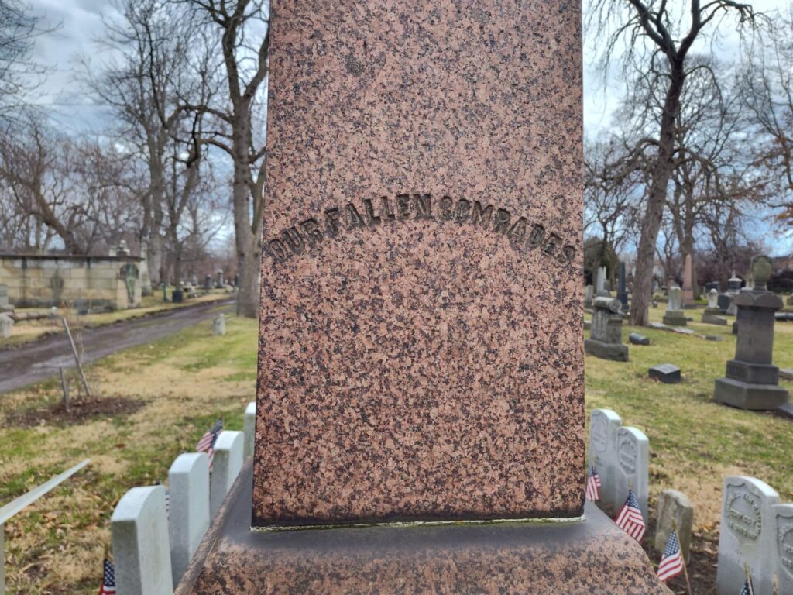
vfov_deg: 58.9
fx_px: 527
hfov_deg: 73.9
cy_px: 298
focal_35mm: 23
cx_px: 396
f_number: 1.8
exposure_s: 1/202
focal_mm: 5.56
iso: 100
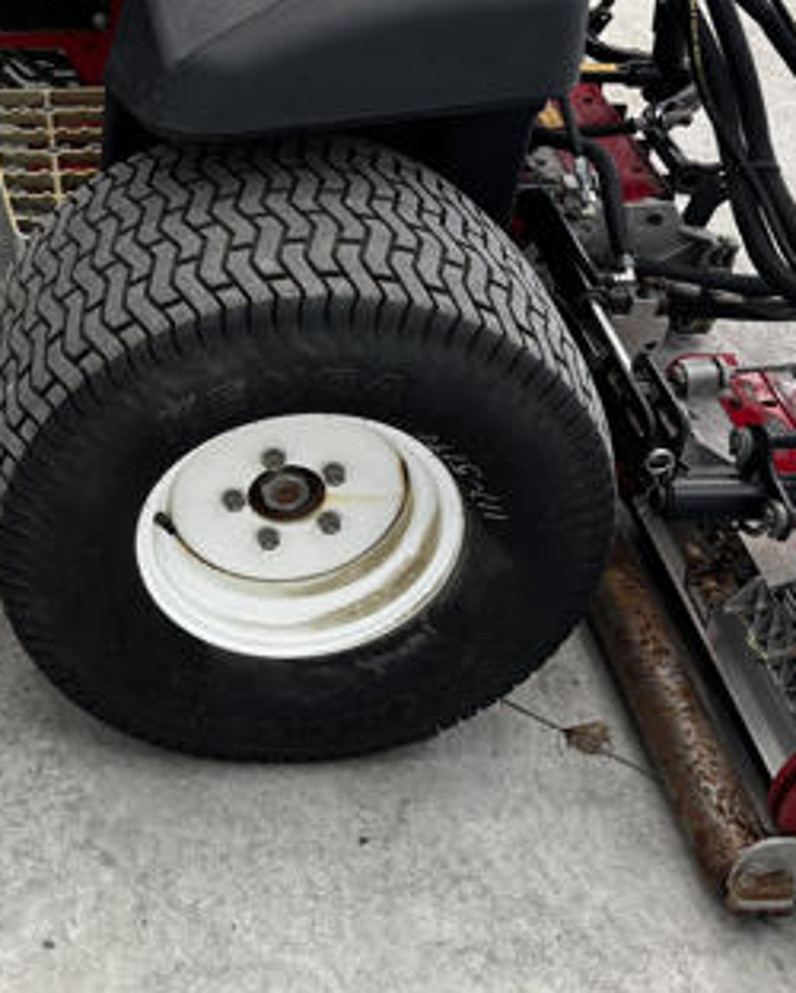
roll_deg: -1.1
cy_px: 92
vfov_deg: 30.0
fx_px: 1765
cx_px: -73
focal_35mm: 60
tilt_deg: -30.9
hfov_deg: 23.8
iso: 125
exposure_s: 1/120
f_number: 1.78
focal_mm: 6.76
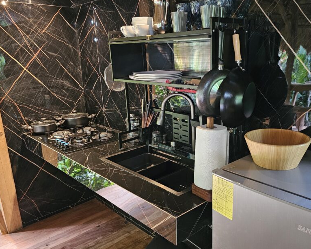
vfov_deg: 48.5
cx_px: 179
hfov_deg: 58.5
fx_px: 276
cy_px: 133
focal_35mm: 30
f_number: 1.7
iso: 640
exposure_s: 1/24
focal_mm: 6.3
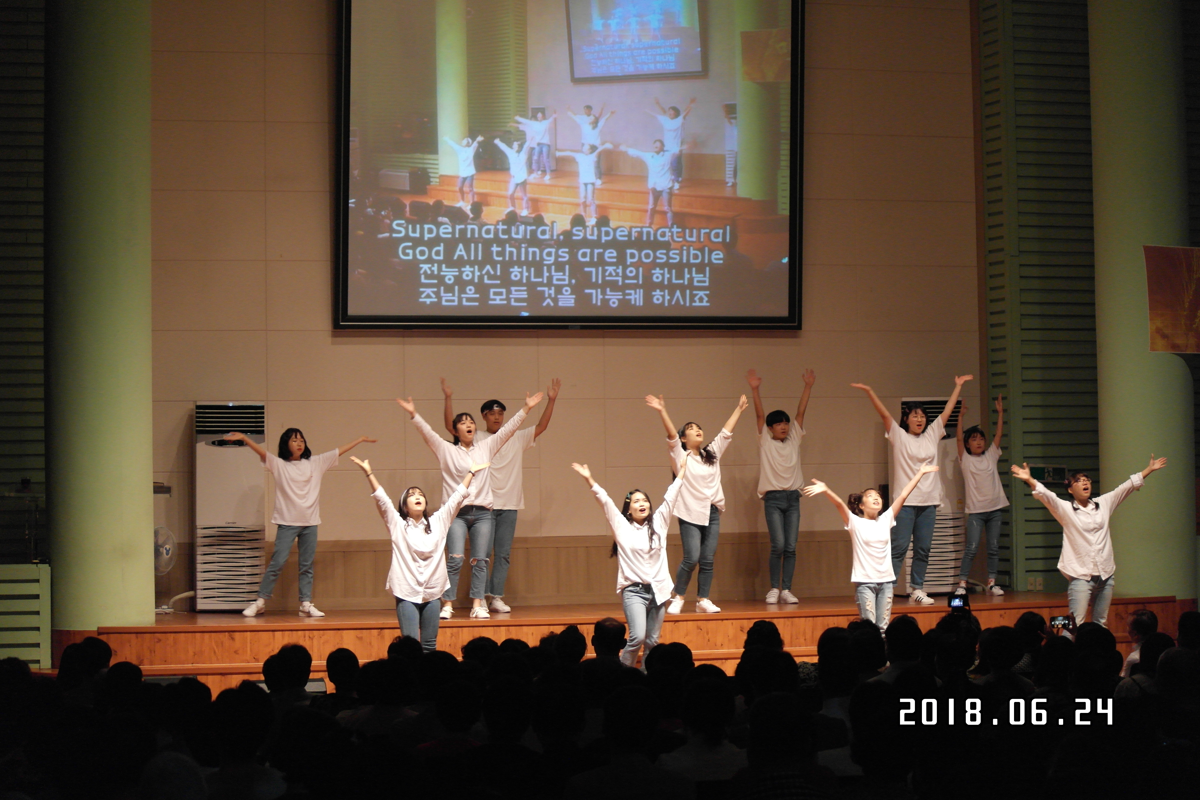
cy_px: 400
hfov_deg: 24.5
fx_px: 2766
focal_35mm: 83
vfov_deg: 16.5
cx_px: 600
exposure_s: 1/80
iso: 1600
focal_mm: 54
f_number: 4
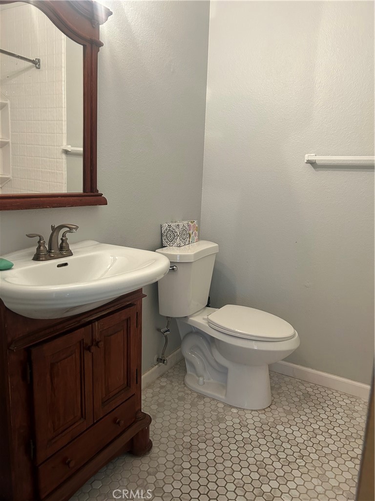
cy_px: 250
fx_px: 376
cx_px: 188
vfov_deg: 67.3
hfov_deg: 53.1
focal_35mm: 26
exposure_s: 1/60
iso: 200
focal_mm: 5.7
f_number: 1.5
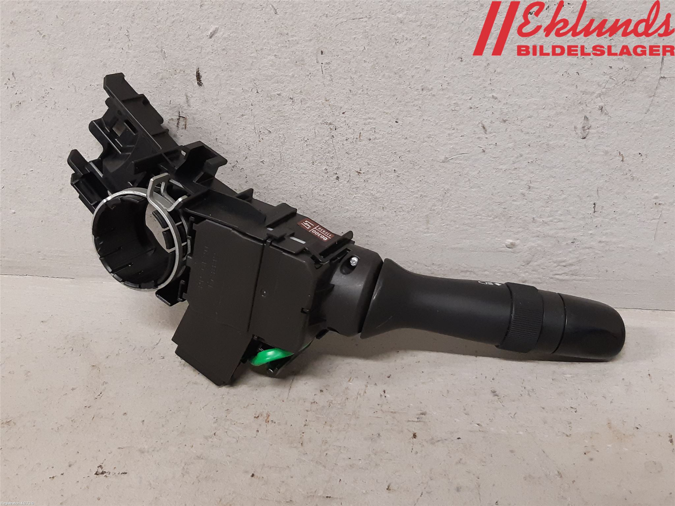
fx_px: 507
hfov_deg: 67.3
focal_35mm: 26
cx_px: 338
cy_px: 253
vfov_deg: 53.1
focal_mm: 3.93
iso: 250
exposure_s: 1/50
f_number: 1.7
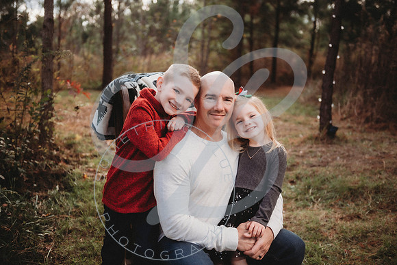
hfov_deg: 41.1
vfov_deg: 28.1
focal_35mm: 48
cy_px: 132
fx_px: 529
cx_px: 198
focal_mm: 48
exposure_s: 1/320
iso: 100
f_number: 2.8
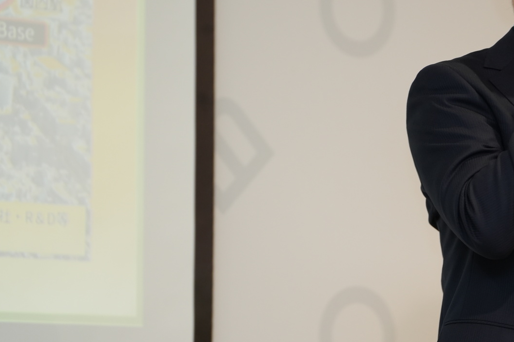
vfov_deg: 5.2
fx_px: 3768
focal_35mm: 264
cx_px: 424
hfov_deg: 7.8
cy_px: 55
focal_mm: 140
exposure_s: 1/160
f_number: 2.8
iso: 800
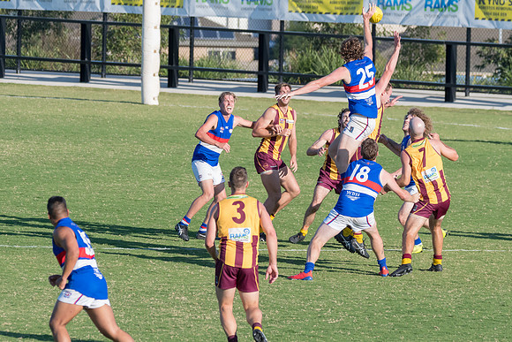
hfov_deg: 4.8
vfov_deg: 3.2
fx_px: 6097
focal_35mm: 429
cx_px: 231
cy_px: 154
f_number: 7.1
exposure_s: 1/1600
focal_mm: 260
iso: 800
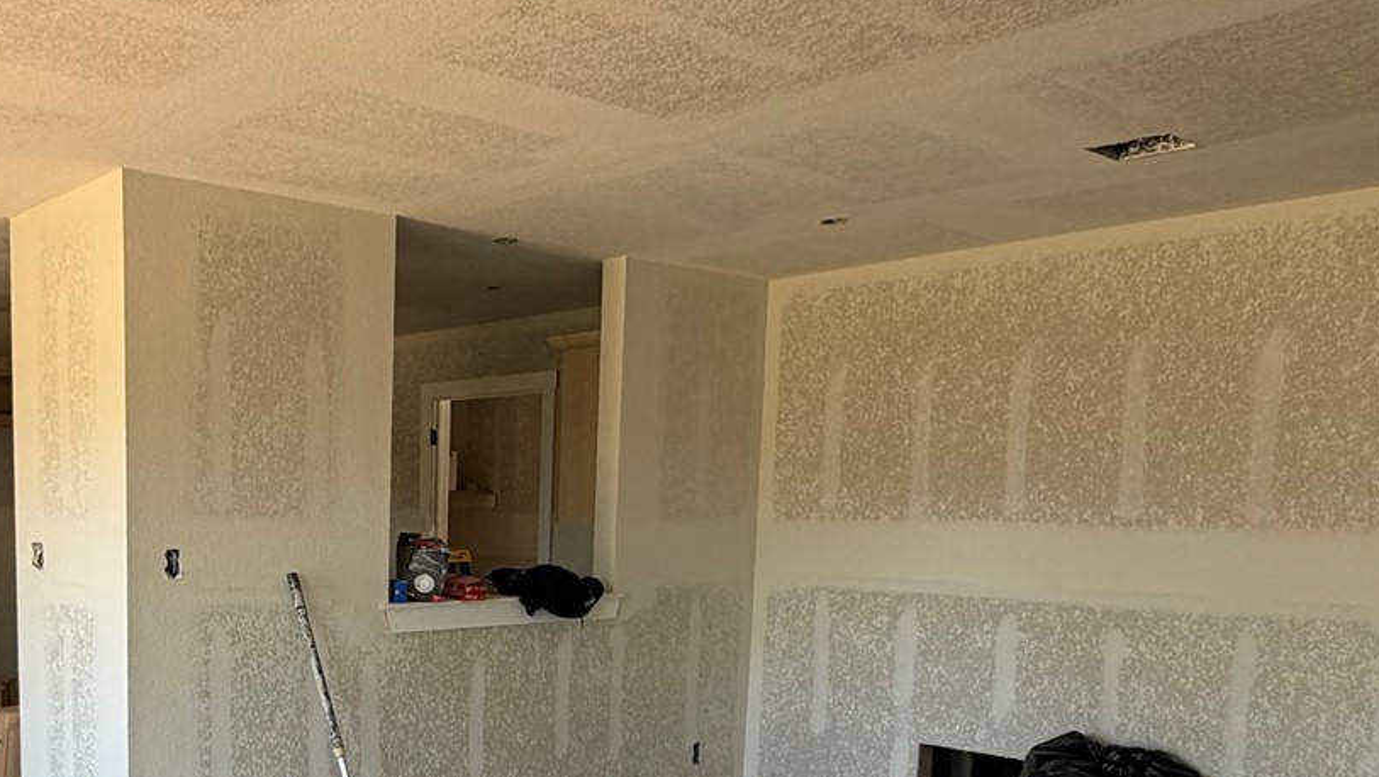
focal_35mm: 36
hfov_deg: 53.0
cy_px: 667
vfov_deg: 31.6
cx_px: 356
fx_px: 1317
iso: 100
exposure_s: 1/121
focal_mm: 2.22
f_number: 2.2
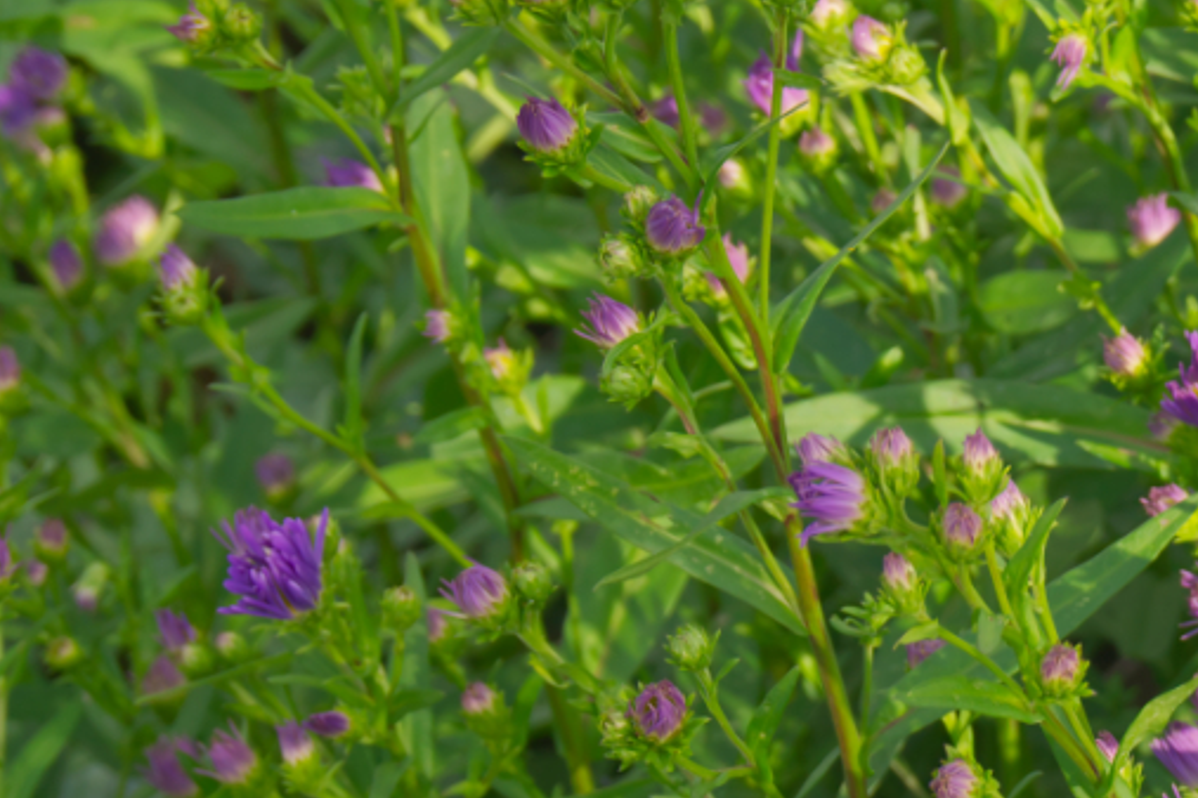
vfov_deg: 7.0
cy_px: 569
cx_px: 1295
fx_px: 6495
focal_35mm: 195
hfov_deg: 10.4
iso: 200
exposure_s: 1/100
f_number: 10
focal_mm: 55
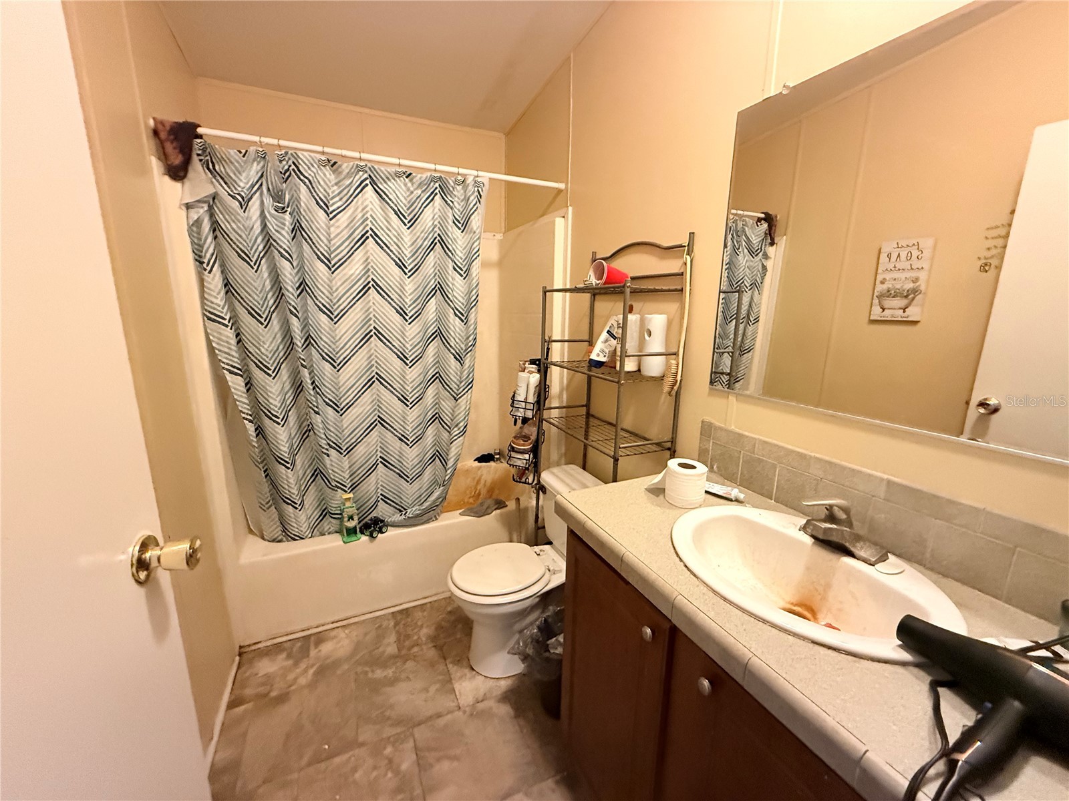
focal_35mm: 14
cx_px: 534
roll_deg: -0.6
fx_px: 432
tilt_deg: -11.6
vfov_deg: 85.7
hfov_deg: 102.1
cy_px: 400
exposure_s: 1/60
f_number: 2.2
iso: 800
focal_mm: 2.22
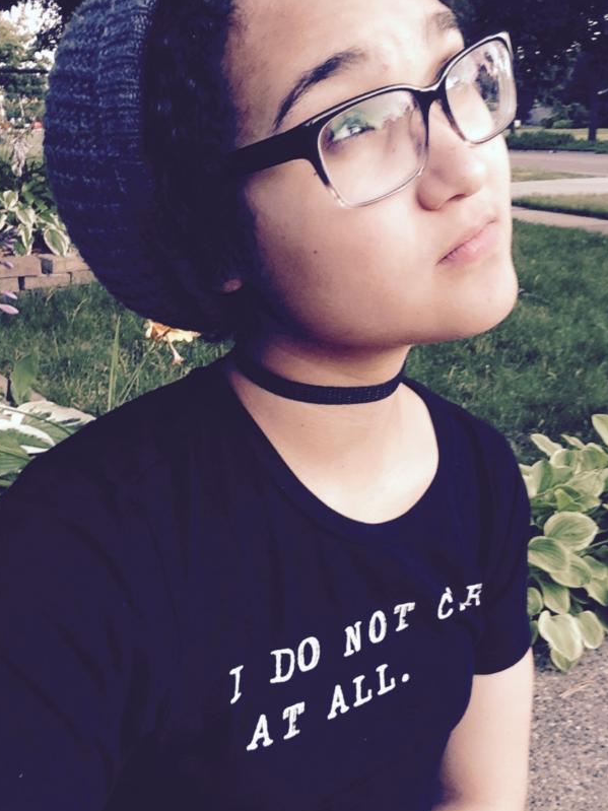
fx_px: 890
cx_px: 343
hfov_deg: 37.7
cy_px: 432
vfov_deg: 48.9
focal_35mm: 38
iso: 50
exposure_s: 1/40
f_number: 2.4
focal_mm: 2.15
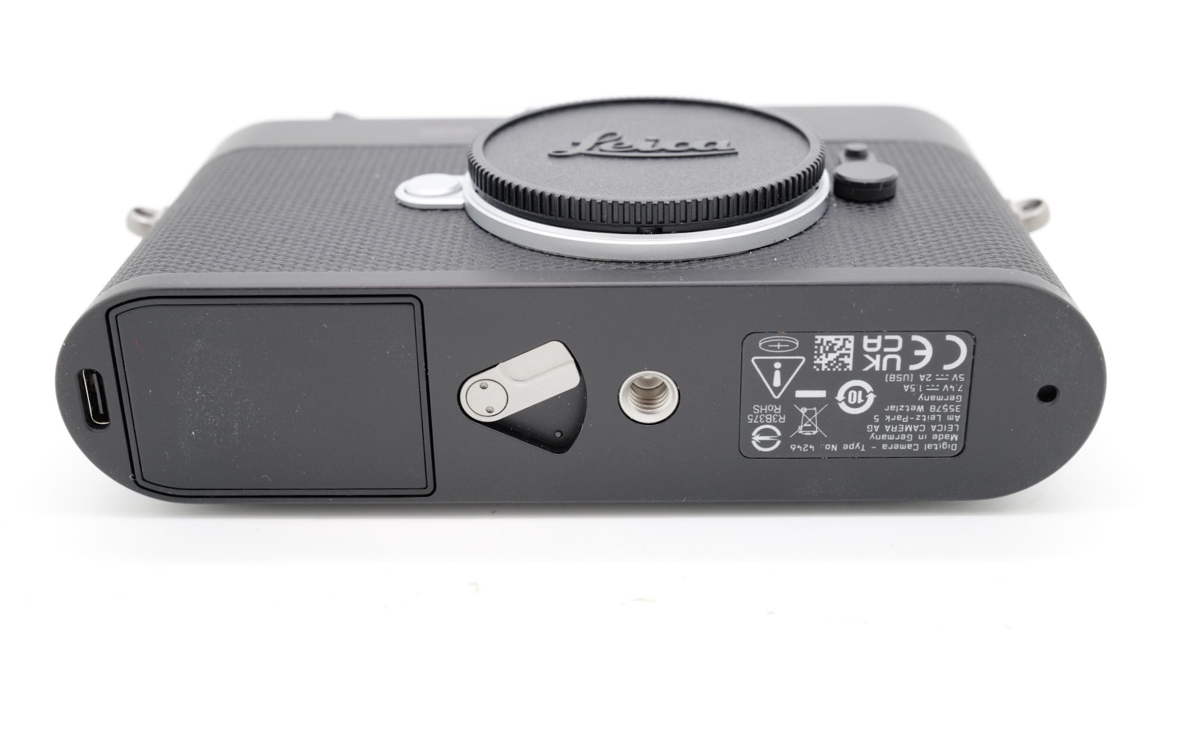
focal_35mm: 44
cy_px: 355
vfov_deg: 29.2
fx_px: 1417
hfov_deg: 45.3
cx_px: 590
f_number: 9
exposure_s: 1/60
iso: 800
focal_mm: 43
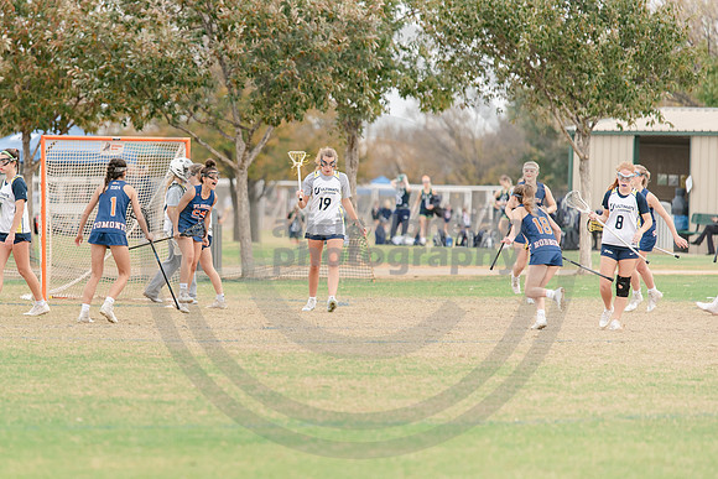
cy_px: 265
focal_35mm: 291
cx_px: 202
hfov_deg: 7.1
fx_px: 5801
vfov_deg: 4.7
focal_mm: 200
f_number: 2.8
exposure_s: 1/1250
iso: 360
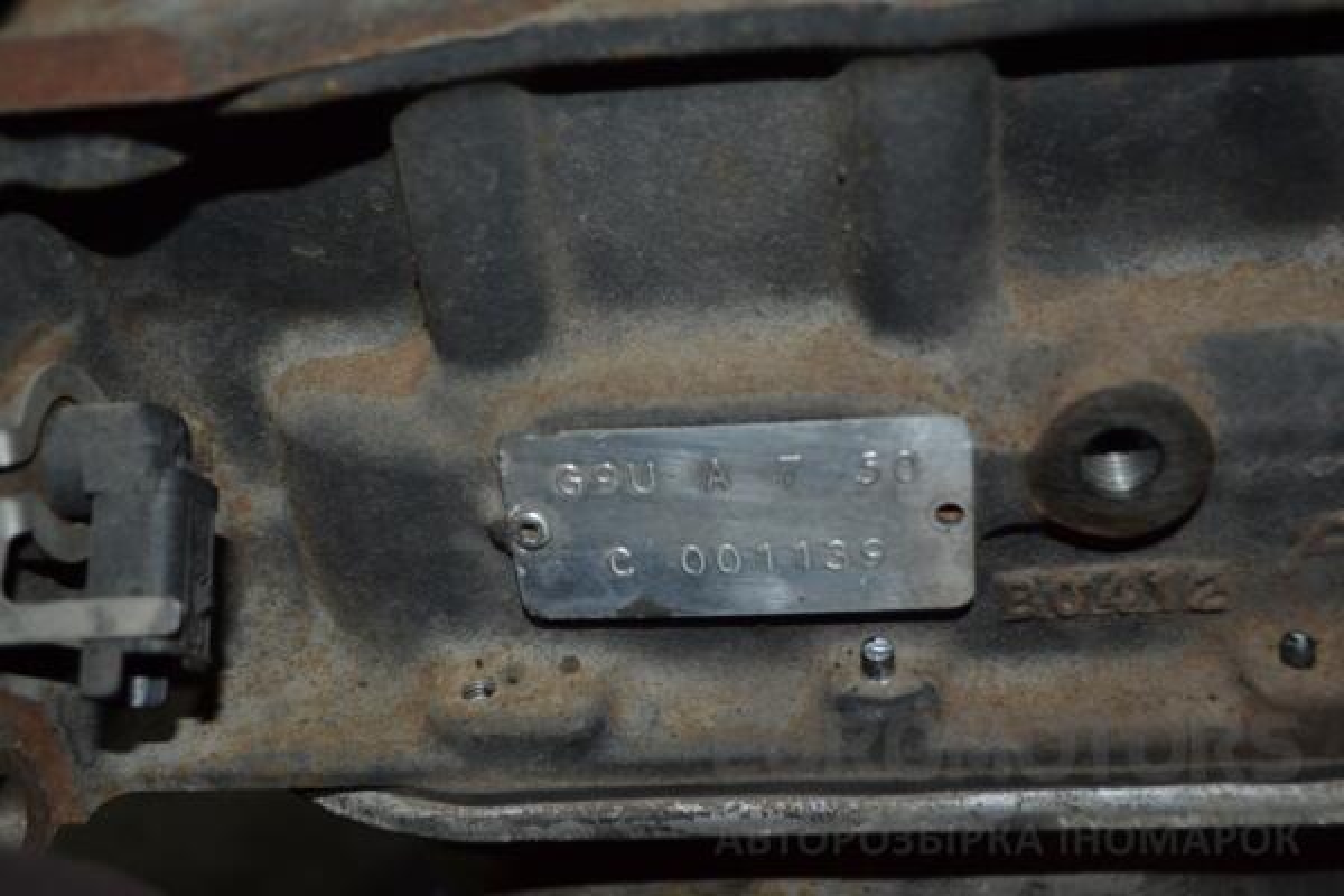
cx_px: 672
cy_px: 448
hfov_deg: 41.1
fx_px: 1792
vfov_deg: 28.1
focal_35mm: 48
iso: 450
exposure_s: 1/60
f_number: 4.8
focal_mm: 32
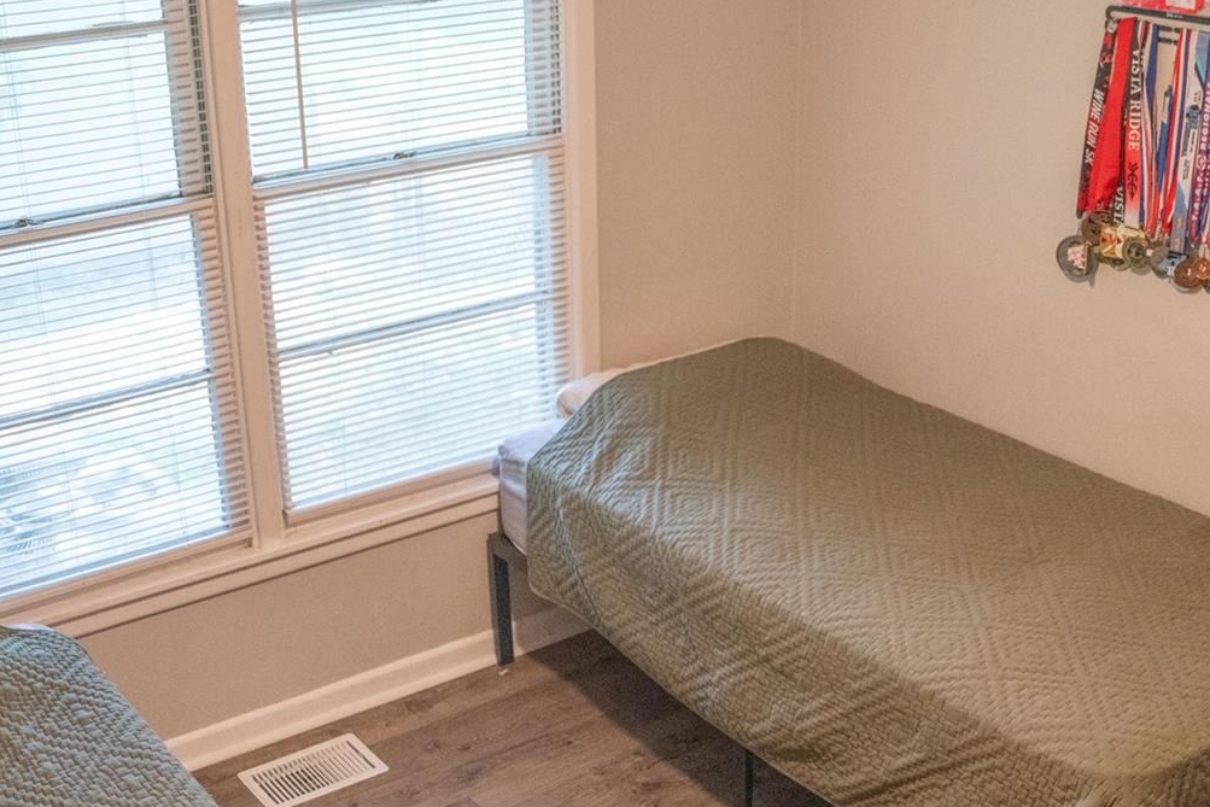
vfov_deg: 27.5
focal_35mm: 49
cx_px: 689
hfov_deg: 40.3
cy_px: 424
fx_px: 1647
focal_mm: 24
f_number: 2.8
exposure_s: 1/100
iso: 3200
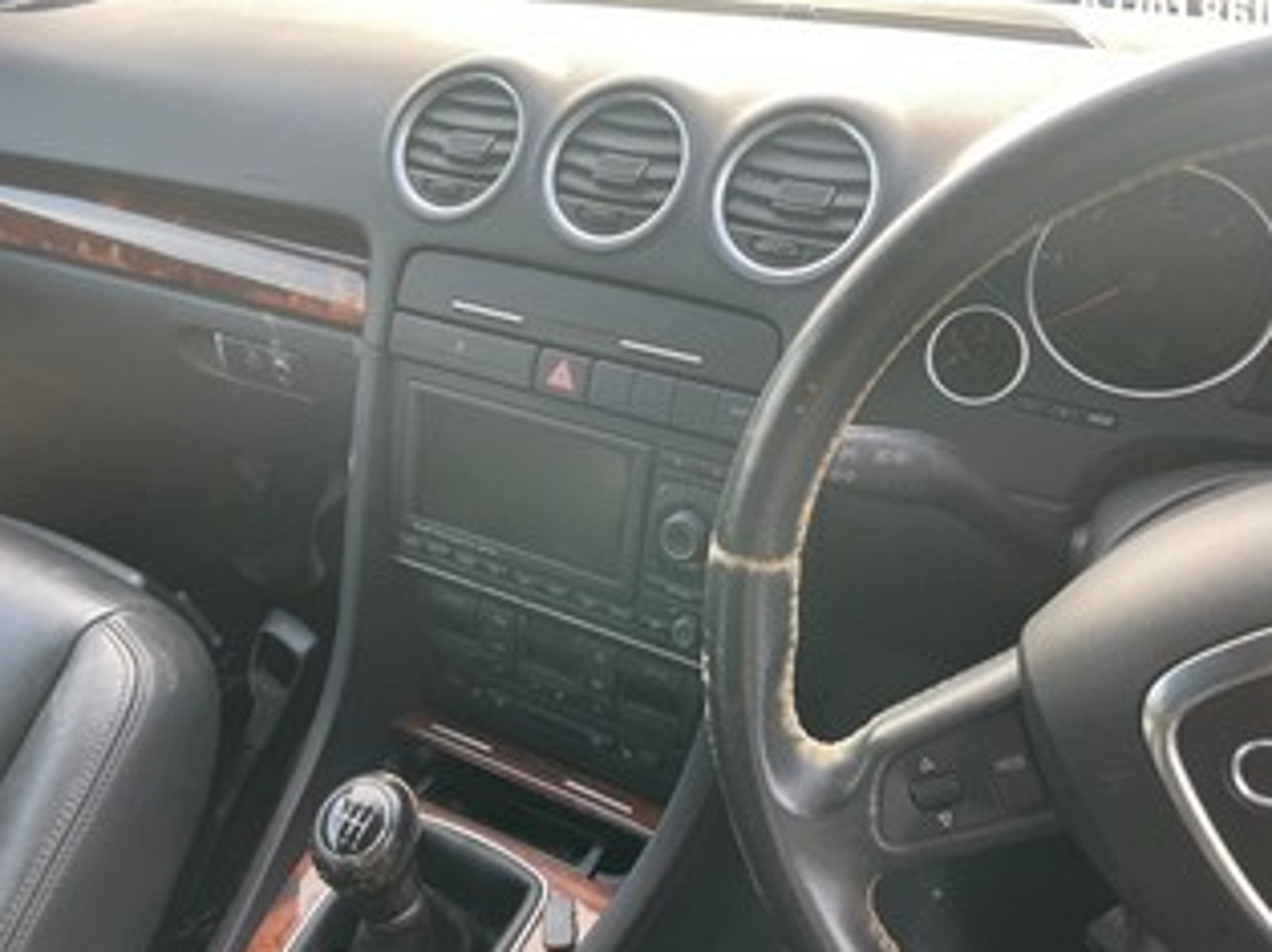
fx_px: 1065
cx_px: 660
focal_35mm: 29
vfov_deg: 48.2
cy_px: 470
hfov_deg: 61.7
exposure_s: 1/121
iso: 50
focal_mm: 4.2
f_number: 1.6
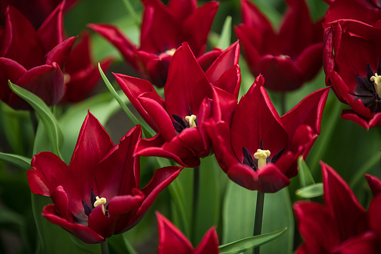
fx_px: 2117
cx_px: 190
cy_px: 127
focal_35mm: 200
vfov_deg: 6.9
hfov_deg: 10.3
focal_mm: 200
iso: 250
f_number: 2.8
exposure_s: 1/500
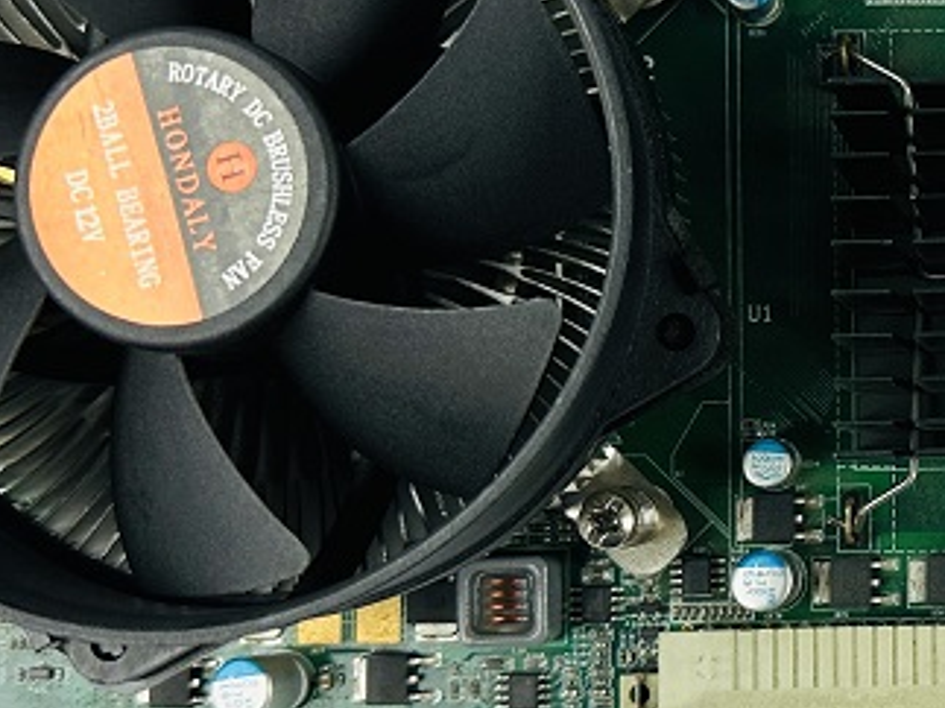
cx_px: 1088
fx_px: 2047
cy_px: 345
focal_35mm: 75
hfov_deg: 24.0
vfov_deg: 19.6
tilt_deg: -87.2
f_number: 1.78
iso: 80
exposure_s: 1/120
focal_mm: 6.86
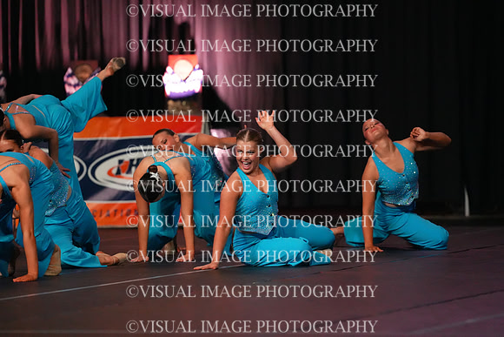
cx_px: 252
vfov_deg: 4.6
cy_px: 168
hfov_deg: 6.9
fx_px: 4201
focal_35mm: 300
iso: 16000
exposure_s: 1/1250
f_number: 3.5
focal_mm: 300
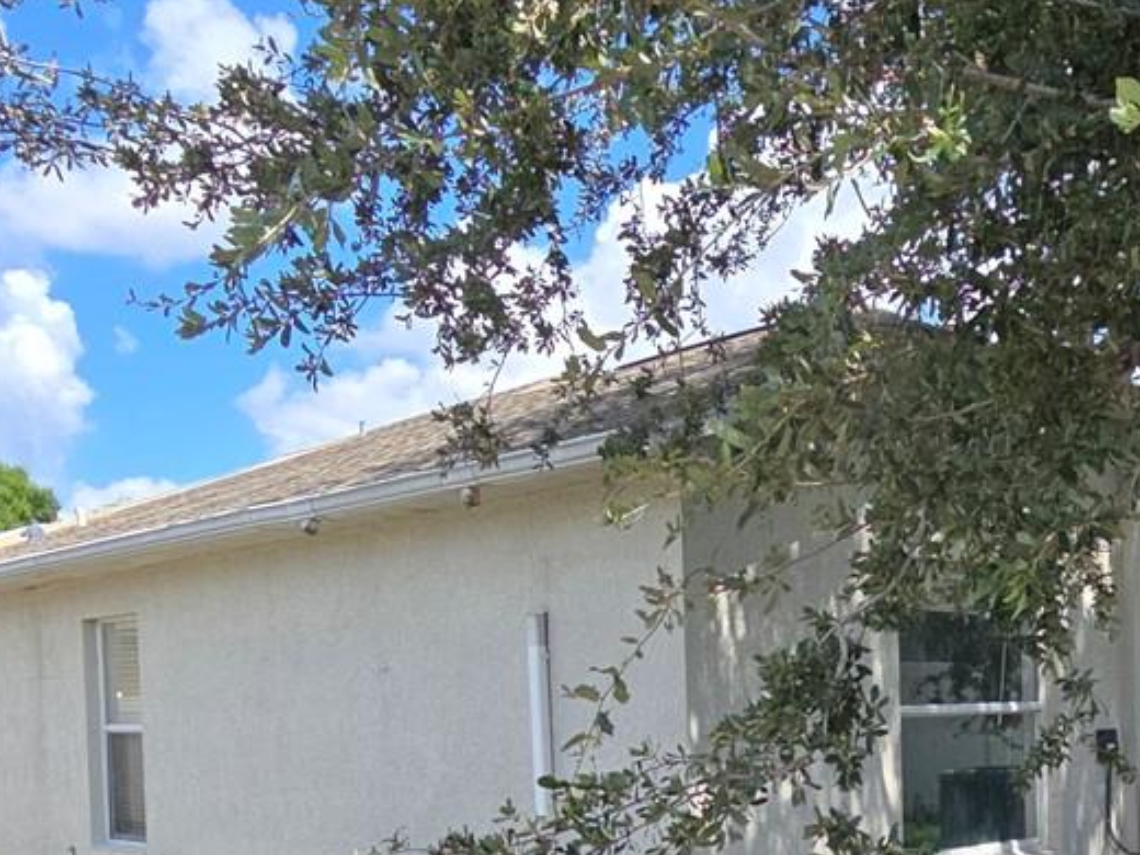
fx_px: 1317
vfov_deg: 34.2
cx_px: 989
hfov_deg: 43.4
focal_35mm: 40
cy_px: 752
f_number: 2.2
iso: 50
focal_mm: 2.2
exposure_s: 1/1311
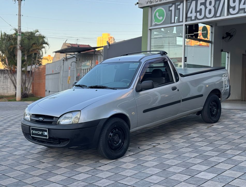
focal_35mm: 48
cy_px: 94
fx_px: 342
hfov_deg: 39.5
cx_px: 123
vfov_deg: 30.4
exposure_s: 1/235
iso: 64
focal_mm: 6.76
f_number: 1.78
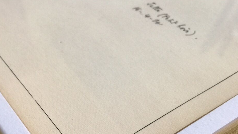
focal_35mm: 56
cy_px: 109
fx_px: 353
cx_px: 94
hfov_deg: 37.1
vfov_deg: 21.2
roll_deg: +7.8
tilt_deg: -44.3
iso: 50
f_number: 2.2
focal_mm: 4.15
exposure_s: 1/17
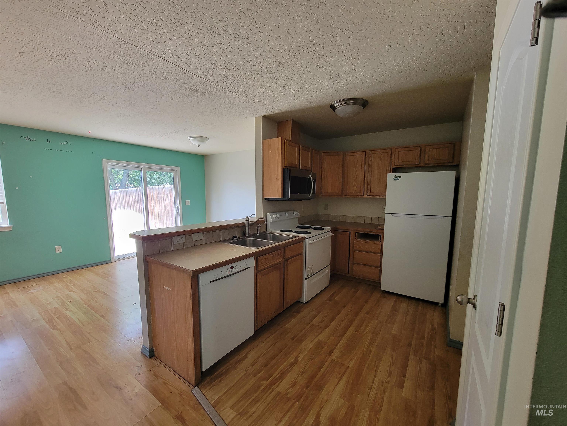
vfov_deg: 89.9
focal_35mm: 13
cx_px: 284
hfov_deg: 106.2
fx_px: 213
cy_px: 213
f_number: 2.2
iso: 160
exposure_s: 1/60
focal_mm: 2.2
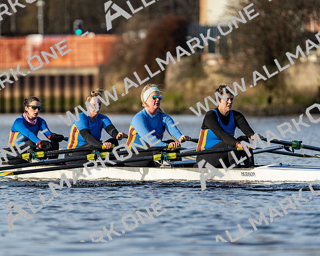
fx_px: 4689
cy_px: 128
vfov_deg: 3.1
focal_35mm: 495
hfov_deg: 3.9
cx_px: 141
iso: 640
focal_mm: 437
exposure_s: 1/2000
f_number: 6.3
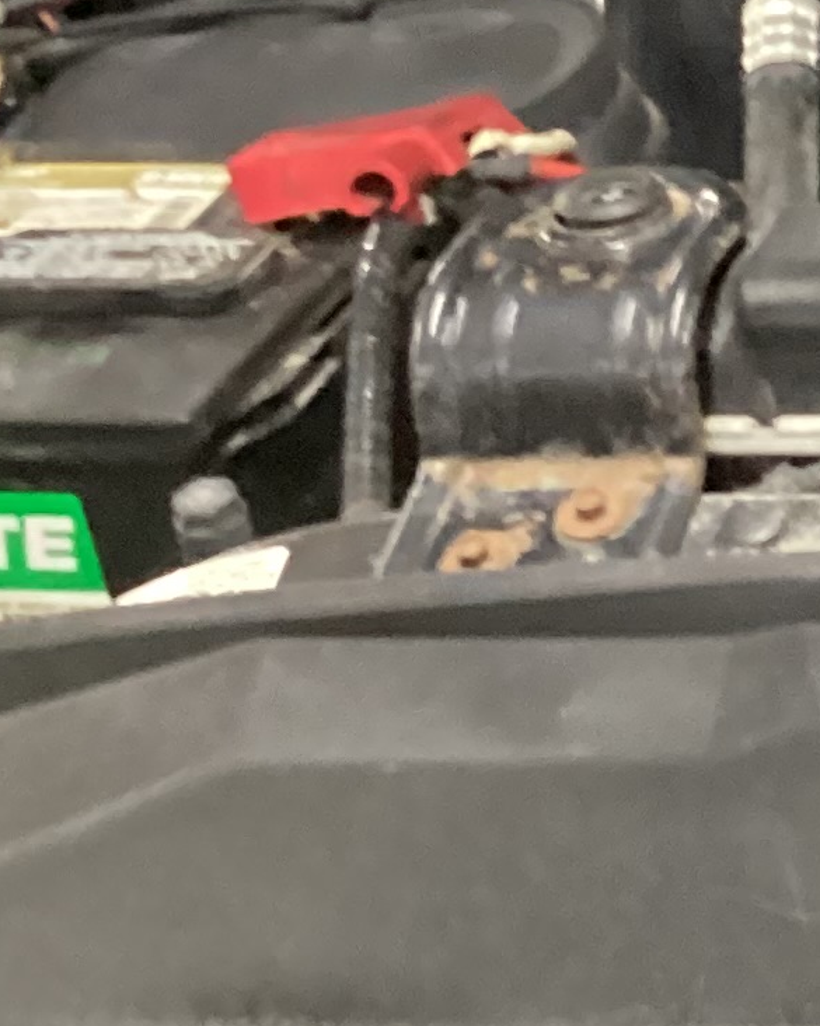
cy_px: -87
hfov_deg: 10.1
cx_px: 1915
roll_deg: +3.0
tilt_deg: -25.9
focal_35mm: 135
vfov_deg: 14.0
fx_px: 4098
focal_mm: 3.3
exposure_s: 1/30
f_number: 2.4
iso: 640
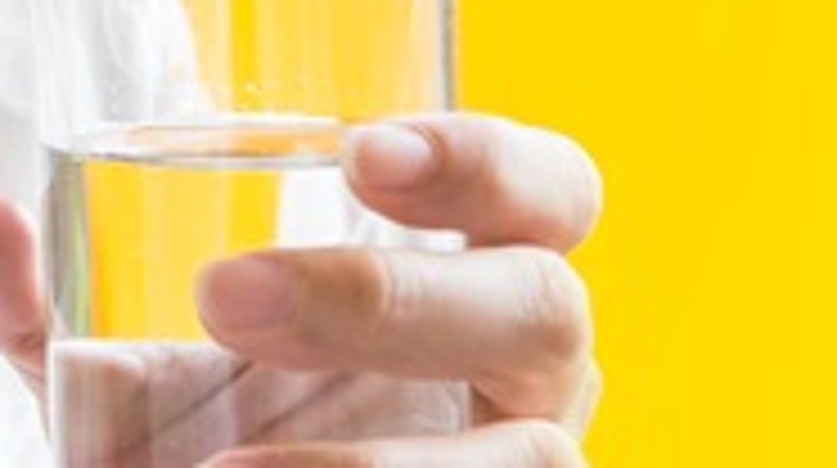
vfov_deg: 5.9
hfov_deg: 10.5
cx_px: -153
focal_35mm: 203
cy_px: -315
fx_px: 4499
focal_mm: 60
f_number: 5
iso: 320
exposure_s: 1/125
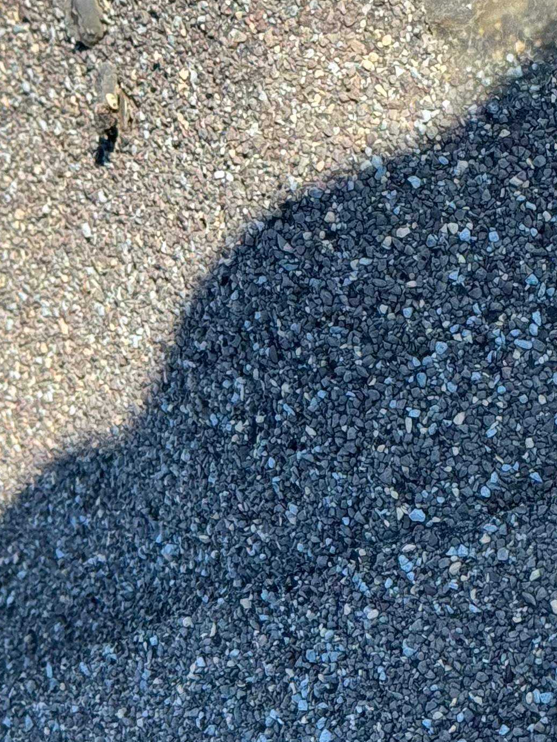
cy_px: 616
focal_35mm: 140
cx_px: 541
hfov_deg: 10.5
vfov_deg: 14.0
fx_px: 3003
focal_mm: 6.76
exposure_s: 1/1869
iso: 64
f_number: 1.78
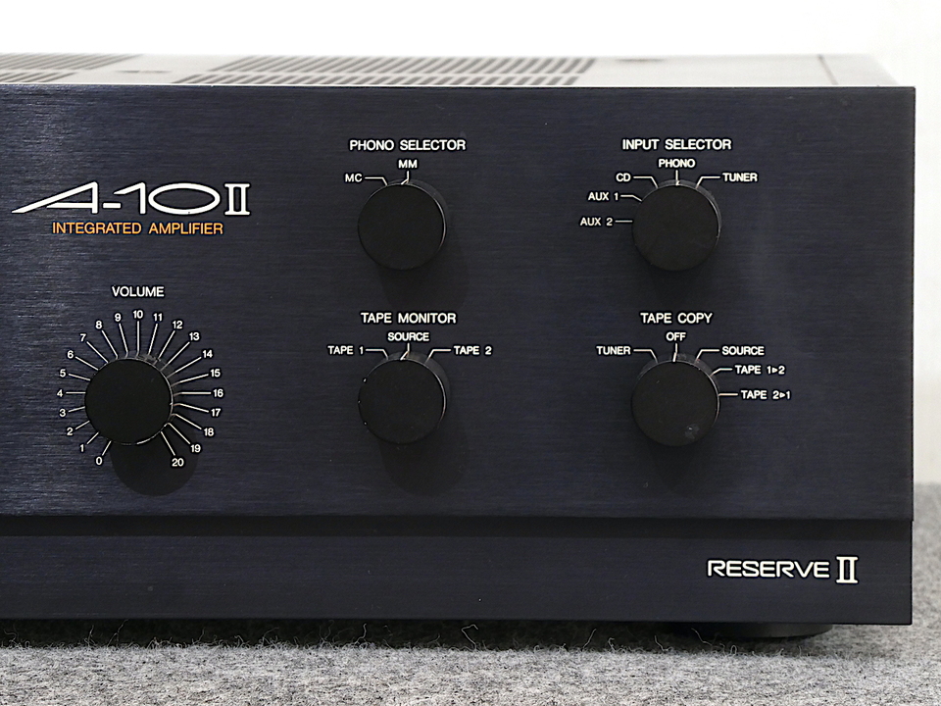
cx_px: 470
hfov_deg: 10.7
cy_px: 353
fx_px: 5029
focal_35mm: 185
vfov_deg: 8.0
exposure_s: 1/10
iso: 200
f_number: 5.6
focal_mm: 33.2
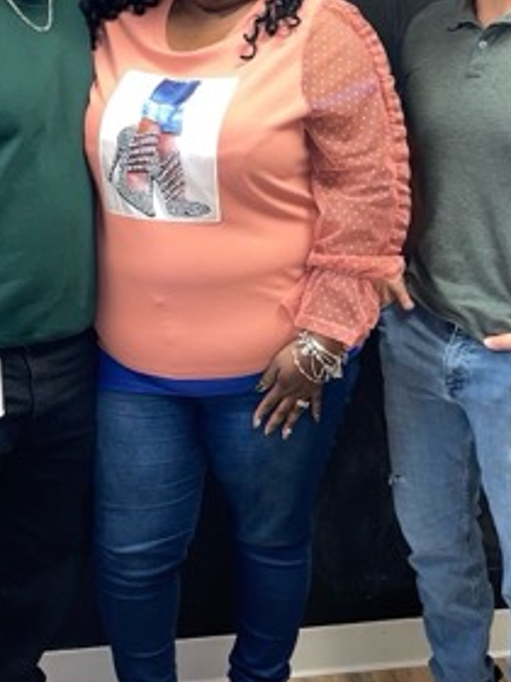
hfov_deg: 22.6
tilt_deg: -11.8
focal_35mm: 65
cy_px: 244
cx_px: 232
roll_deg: +1.5
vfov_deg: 29.7
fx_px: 1279
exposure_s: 1/15
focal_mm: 4.2
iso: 50
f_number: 1.6
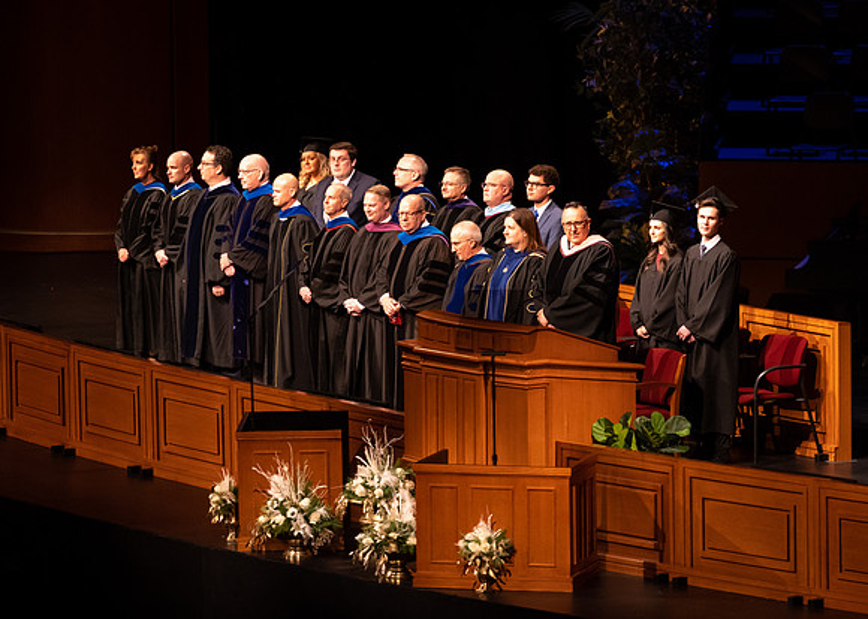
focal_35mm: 298
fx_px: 7345
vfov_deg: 4.8
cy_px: 294
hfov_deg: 6.8
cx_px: 518
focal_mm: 200
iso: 2000
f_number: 2.8
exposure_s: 1/160
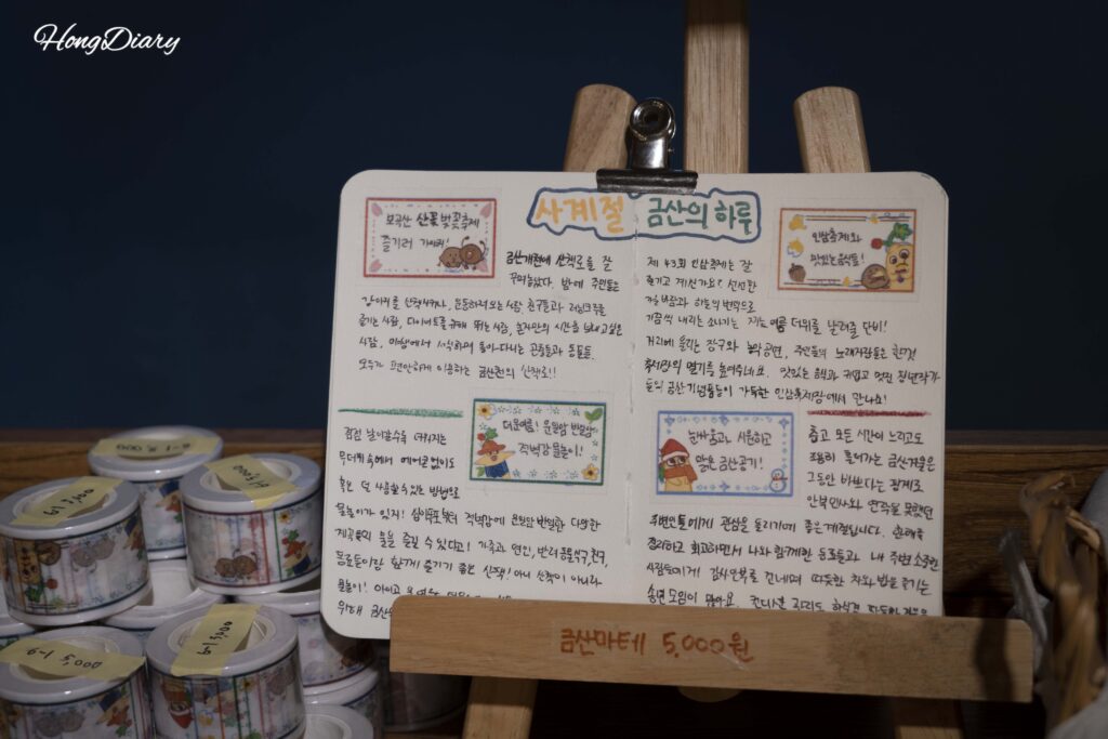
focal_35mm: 60
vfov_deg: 22.6
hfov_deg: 33.4
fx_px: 1847
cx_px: 554
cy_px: 370
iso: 320
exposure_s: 1/60
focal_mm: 60
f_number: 5.6
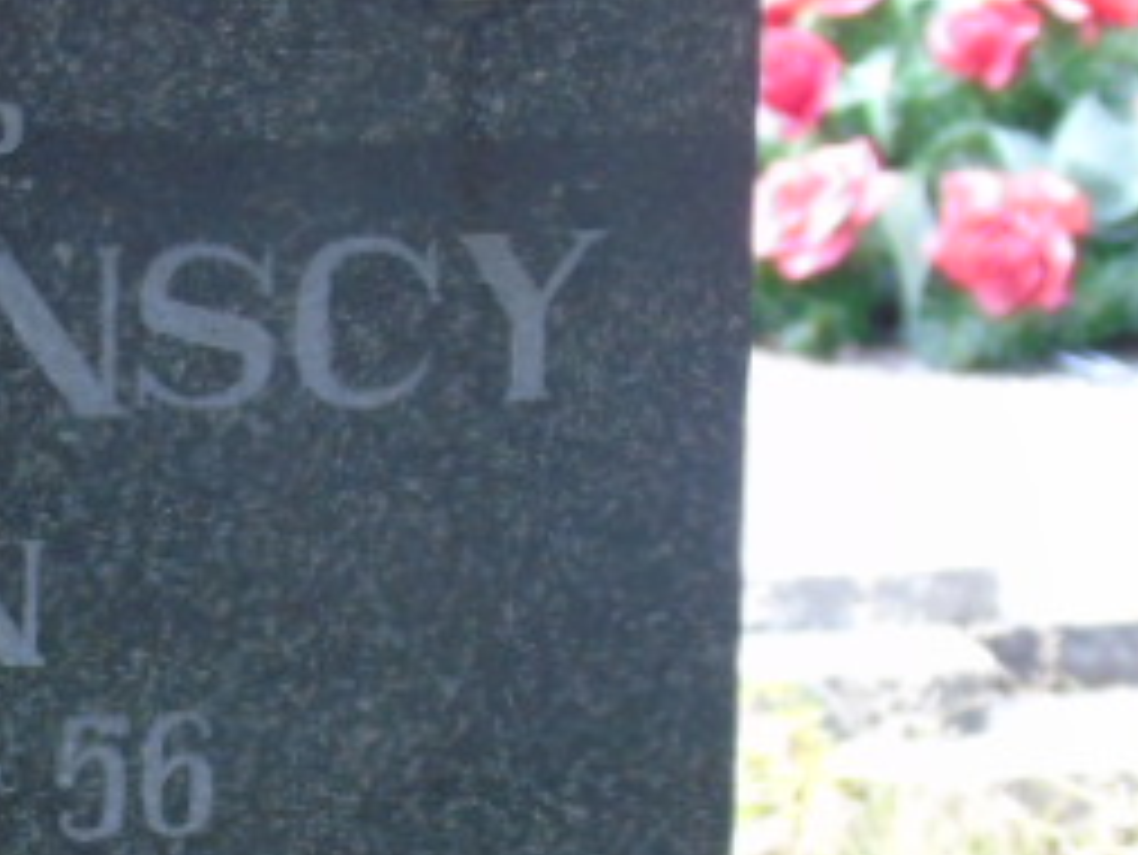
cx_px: -112
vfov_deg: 4.7
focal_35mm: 314
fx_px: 10328
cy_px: 819
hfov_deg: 6.3
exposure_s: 1/60
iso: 400
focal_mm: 22
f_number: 4.6
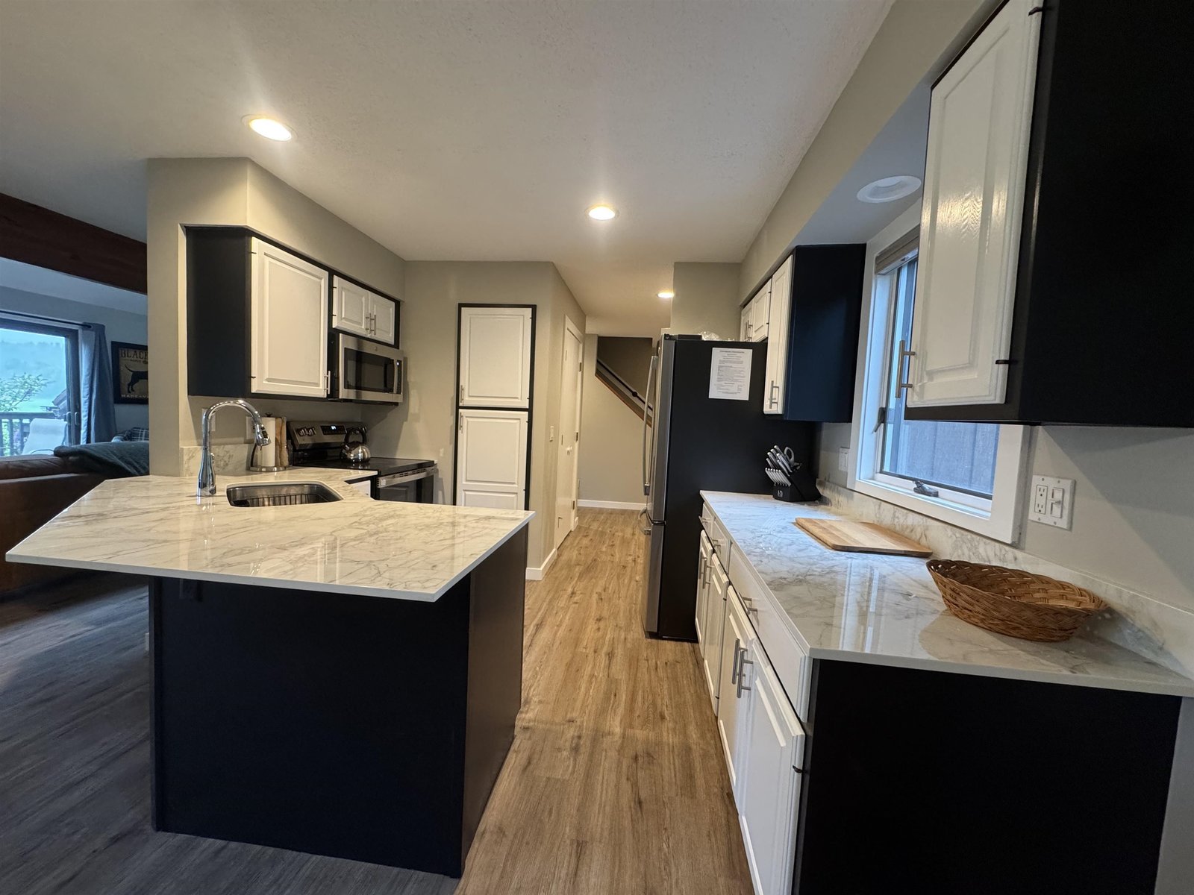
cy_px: 448
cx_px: 597
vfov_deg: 85.7
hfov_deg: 102.1
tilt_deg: -3.8
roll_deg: -3.2
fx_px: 483
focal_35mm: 14
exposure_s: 1/60
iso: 320
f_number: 2.2
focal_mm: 2.22
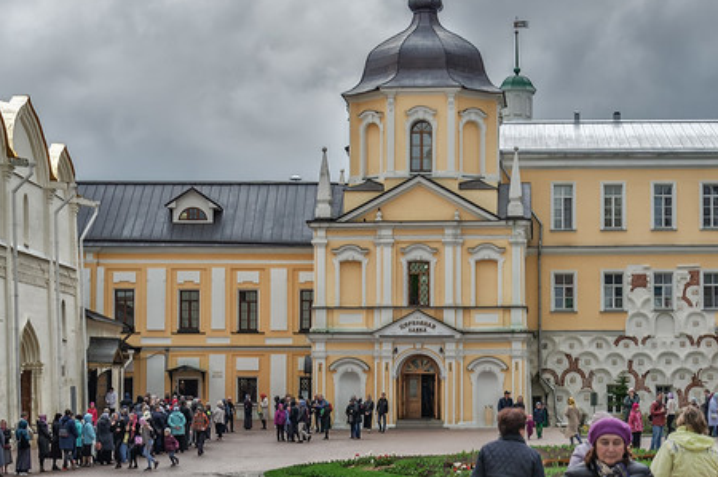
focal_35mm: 72
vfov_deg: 18.8
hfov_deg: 27.9
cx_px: 483
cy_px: 301
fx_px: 1434
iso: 200
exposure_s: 1/80
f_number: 8
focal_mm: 24
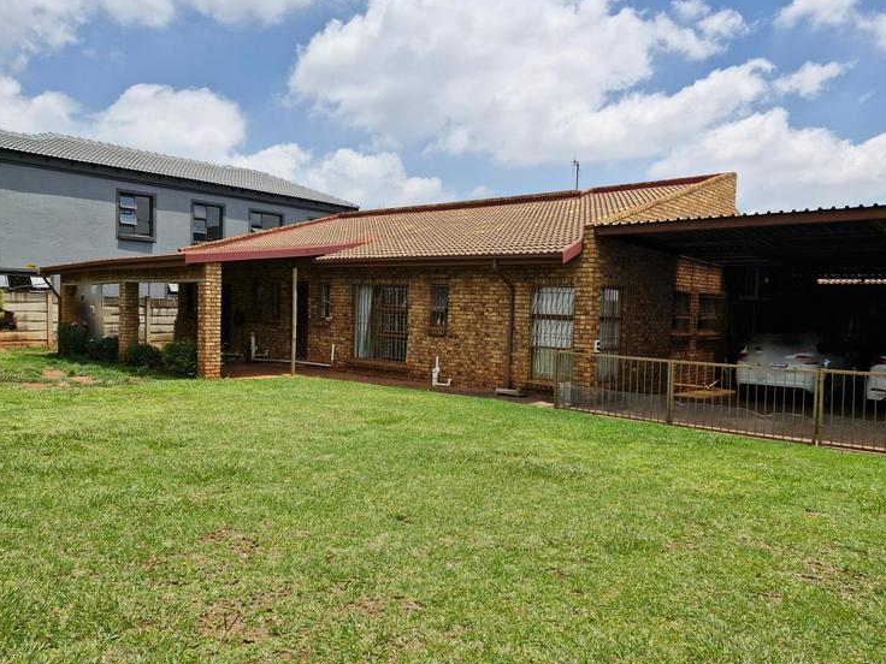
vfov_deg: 54.9
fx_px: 640
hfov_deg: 69.3
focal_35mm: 25
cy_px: 328
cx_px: 465
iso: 50
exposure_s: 1/3333
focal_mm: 5.54
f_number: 1.8
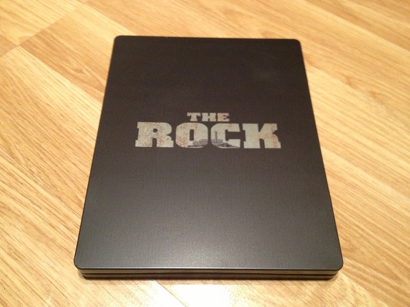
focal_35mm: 35
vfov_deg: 40.7
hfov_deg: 52.6
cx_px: 205
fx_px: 415
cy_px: 154
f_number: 2.4
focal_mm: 4.28
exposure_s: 1/20
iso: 400
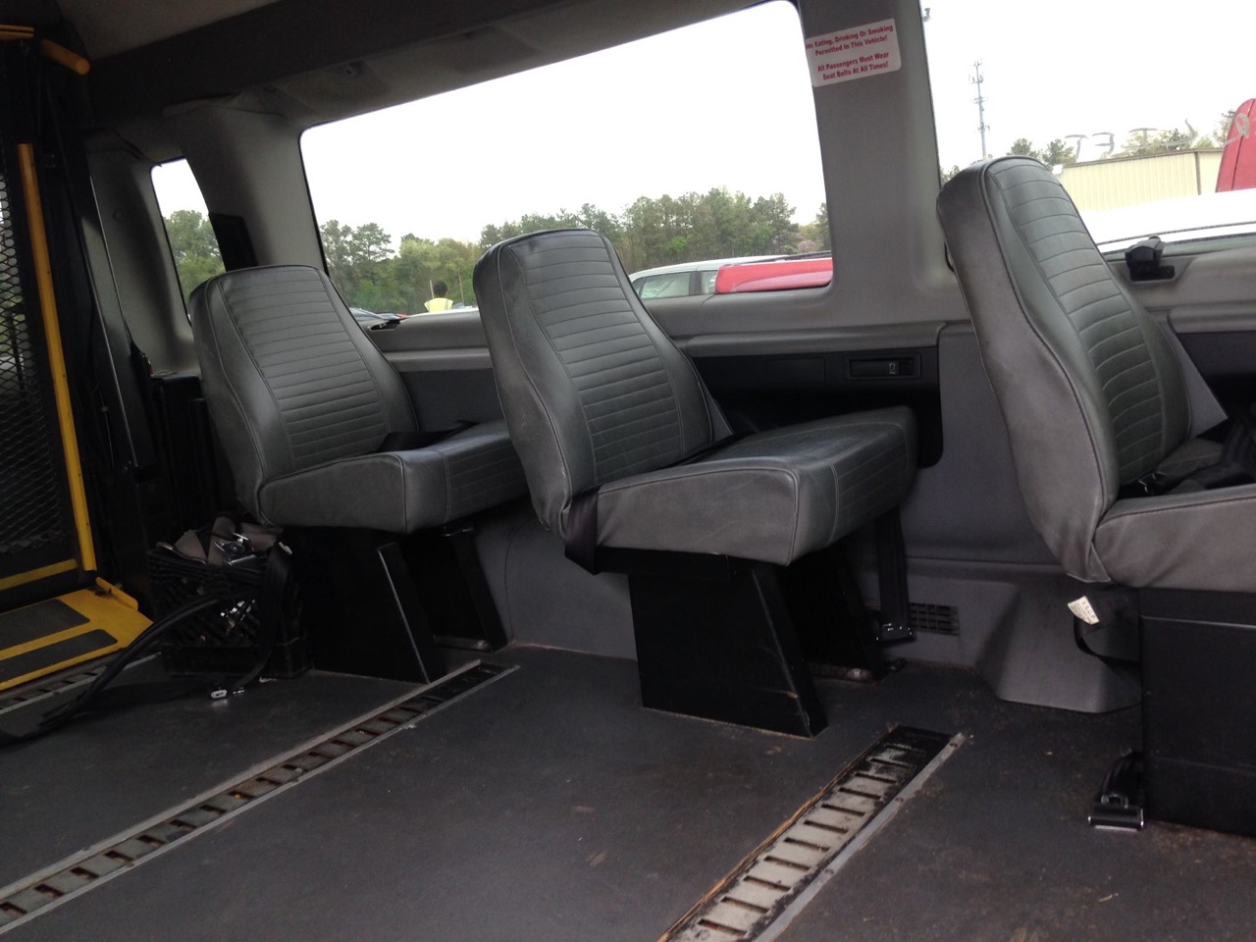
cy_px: 471
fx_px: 1197
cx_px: 628
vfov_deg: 42.9
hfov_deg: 55.4
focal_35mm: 33
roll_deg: +7.9
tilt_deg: -7.2
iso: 64
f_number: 2.4
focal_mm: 4.12
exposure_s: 1/120
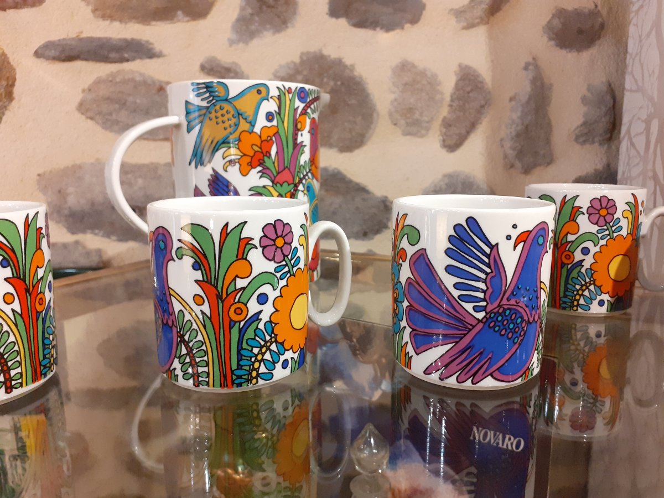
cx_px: 332
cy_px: 249
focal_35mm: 27
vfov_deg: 51.4
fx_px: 518
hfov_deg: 65.3
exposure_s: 1/50
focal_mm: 3.6
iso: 250
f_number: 1.9
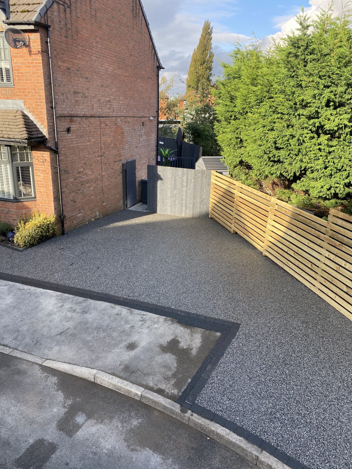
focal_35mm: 26
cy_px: 234
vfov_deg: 67.3
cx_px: 176
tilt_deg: -17.1
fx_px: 353
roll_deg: -1.5
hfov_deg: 53.1
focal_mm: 4.25
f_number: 1.8
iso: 32
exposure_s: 1/506
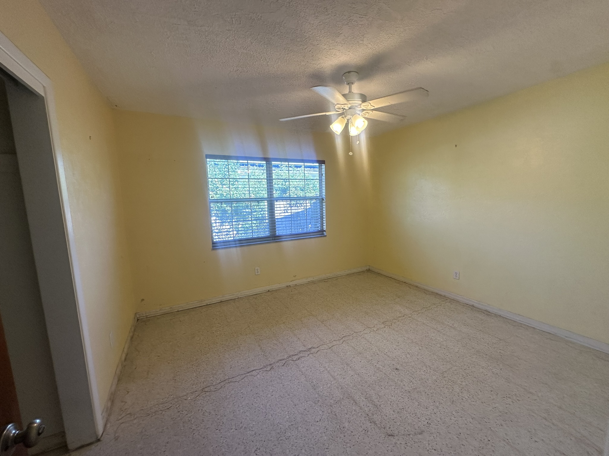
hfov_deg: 102.1
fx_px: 246
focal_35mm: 14
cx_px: 304
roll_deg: +1.2
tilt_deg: -7.6
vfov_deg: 85.7
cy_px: 228
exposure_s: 1/120
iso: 125
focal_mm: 2.22
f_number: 2.2
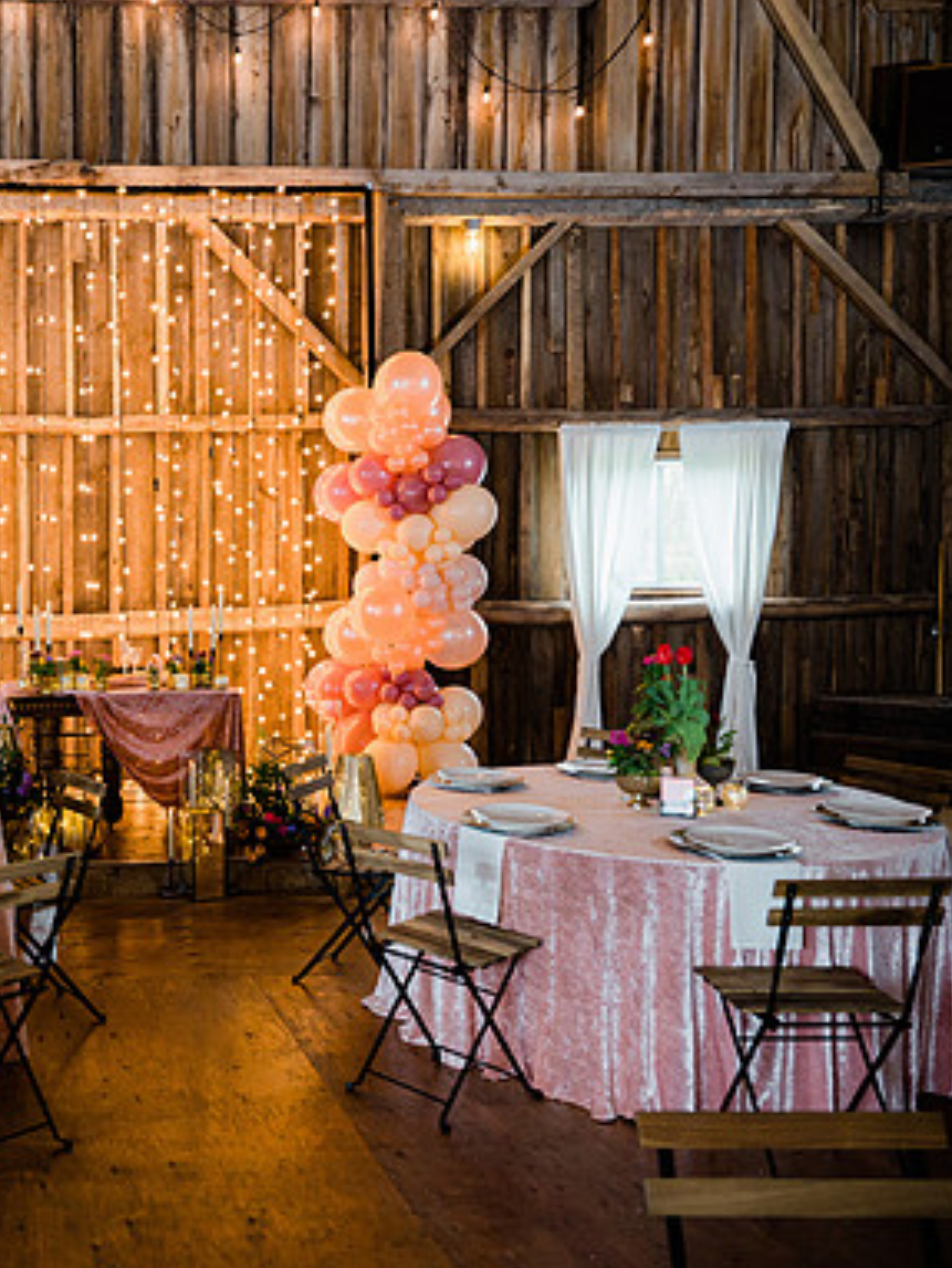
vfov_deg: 52.6
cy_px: 634
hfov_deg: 37.2
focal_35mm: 35
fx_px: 1282
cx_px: 40
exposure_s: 1/200
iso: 500
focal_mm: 24
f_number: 3.5
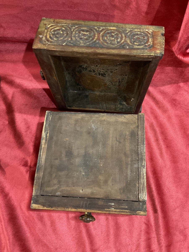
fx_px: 211
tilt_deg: -70.7
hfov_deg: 48.2
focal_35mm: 29
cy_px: 126
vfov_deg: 61.7
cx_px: 94
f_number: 1.8
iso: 250
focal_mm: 3
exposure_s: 1/33
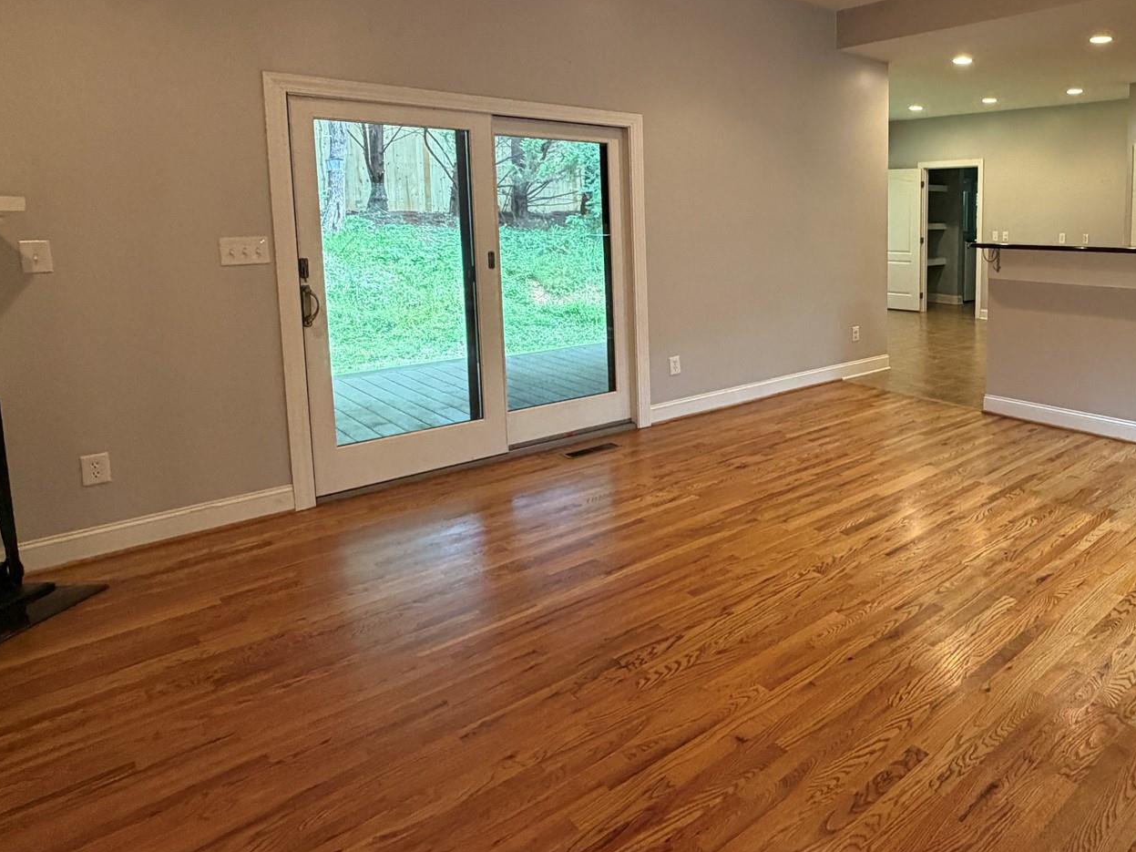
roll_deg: -0.5
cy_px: 285
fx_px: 755
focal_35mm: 23
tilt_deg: -5.9
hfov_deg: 68.0
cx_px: 885
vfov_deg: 57.6
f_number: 2.2
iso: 320
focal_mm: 2.22
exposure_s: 1/60
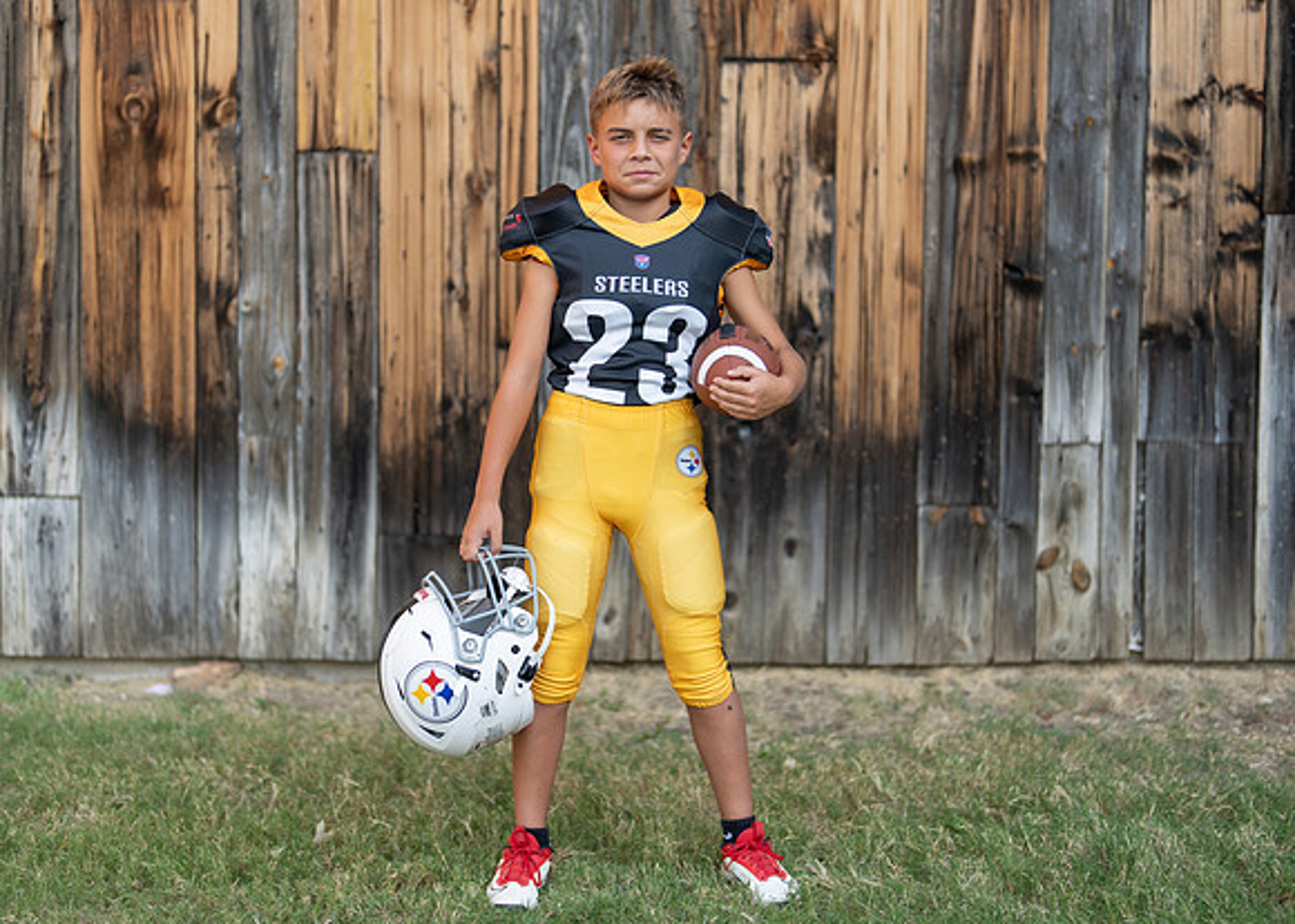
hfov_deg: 32.3
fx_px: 2236
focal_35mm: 61
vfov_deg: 23.3
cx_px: 647
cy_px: 423
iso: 100
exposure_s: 1/2000
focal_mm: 50
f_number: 1.2
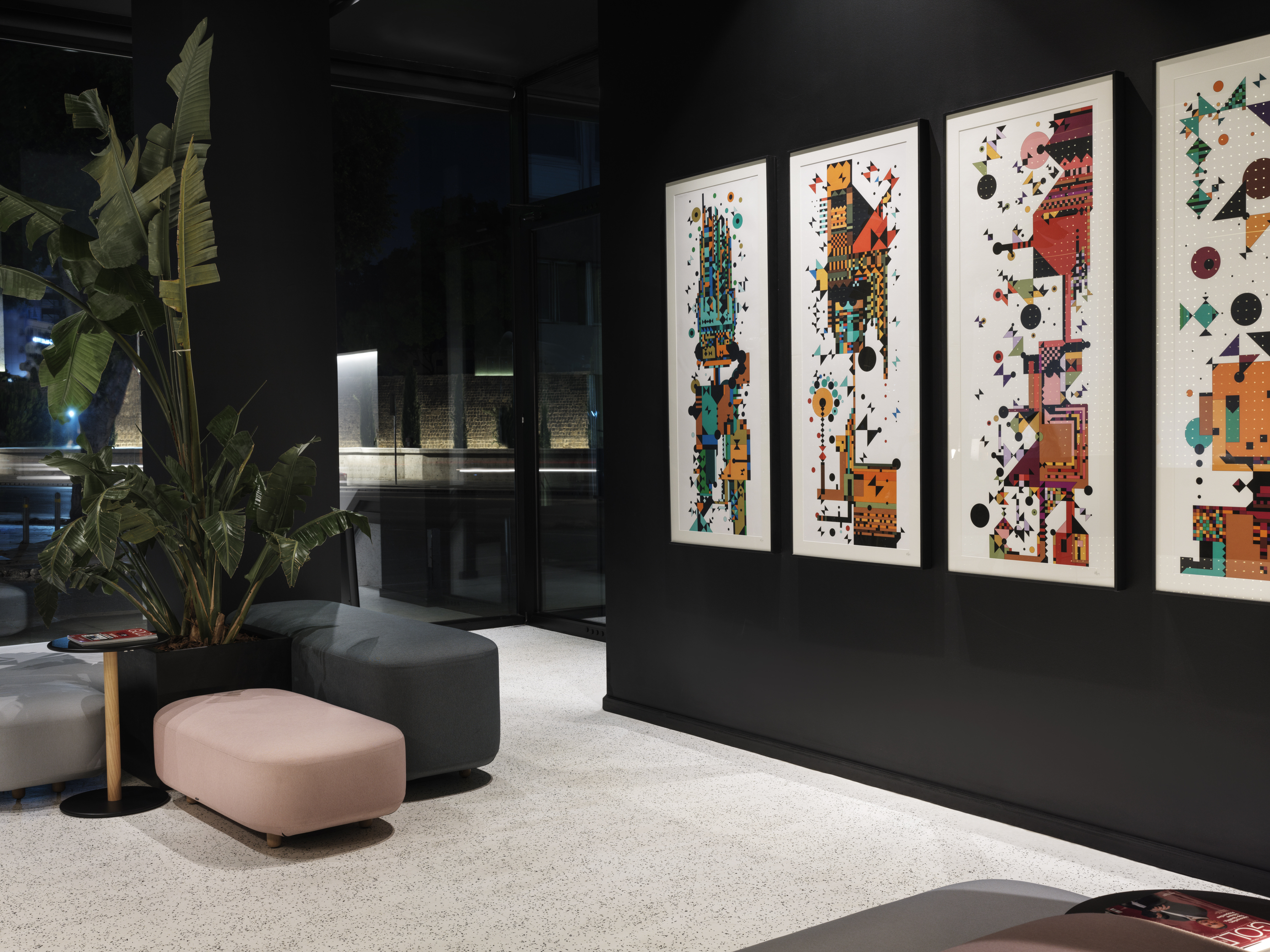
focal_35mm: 35
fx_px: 1284
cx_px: 635
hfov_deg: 52.6
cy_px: 476
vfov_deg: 40.7
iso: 200
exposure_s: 4
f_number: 11
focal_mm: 45
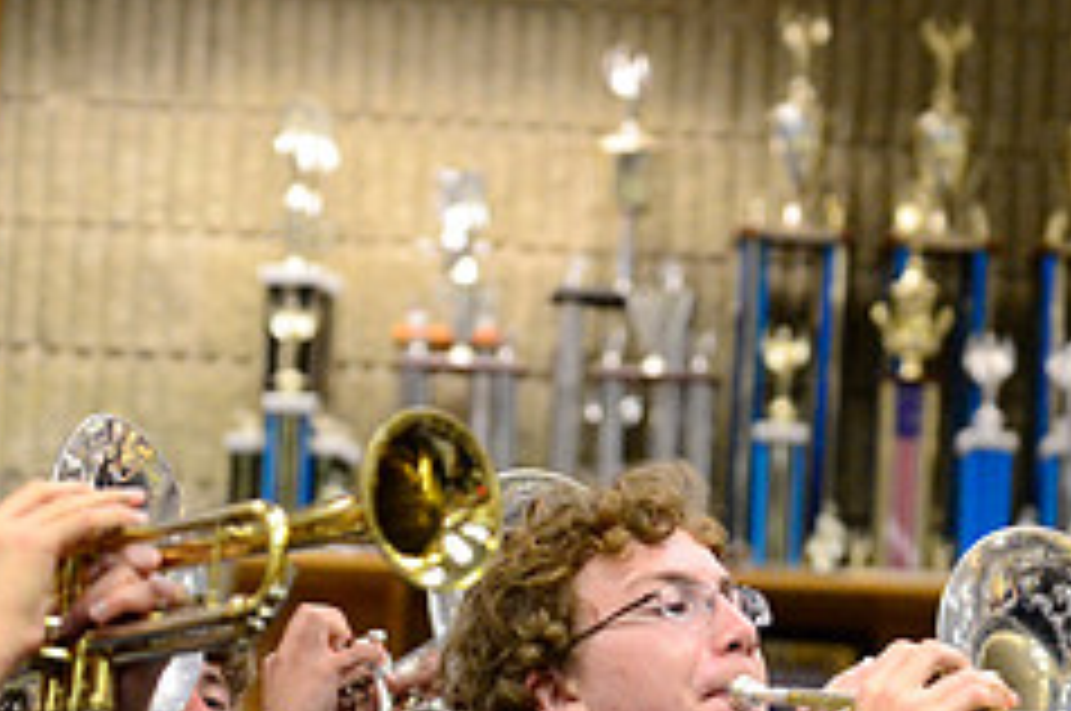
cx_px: 626
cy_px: 698
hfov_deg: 2.8
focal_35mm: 731
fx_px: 21717
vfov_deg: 1.9
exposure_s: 1/400
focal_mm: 200
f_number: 2.8
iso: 3200
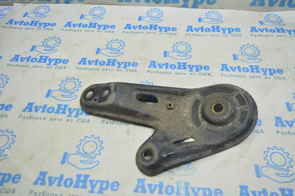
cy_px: 98
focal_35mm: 27
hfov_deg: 67.4
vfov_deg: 47.9
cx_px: 148
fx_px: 221
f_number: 3.5
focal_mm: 18
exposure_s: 1/50
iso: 400
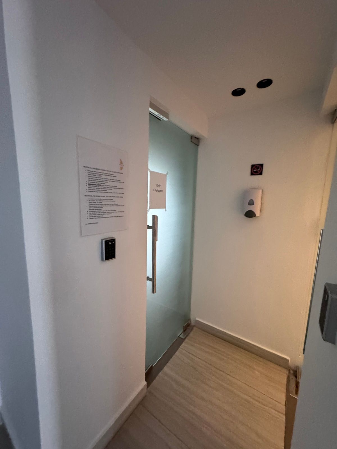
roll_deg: -1.3
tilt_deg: -9.2
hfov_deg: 85.7
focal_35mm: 14
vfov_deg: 102.1
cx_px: 168
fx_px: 182
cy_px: 224
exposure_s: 1/60
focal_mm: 2.22
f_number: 2.2
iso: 1000
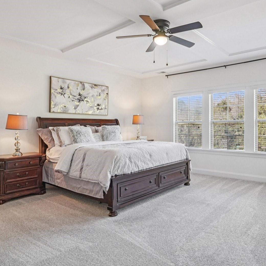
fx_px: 217
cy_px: 127
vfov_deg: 62.9
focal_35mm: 25
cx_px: 164
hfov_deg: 62.2
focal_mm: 10
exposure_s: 1/20
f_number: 8
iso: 400
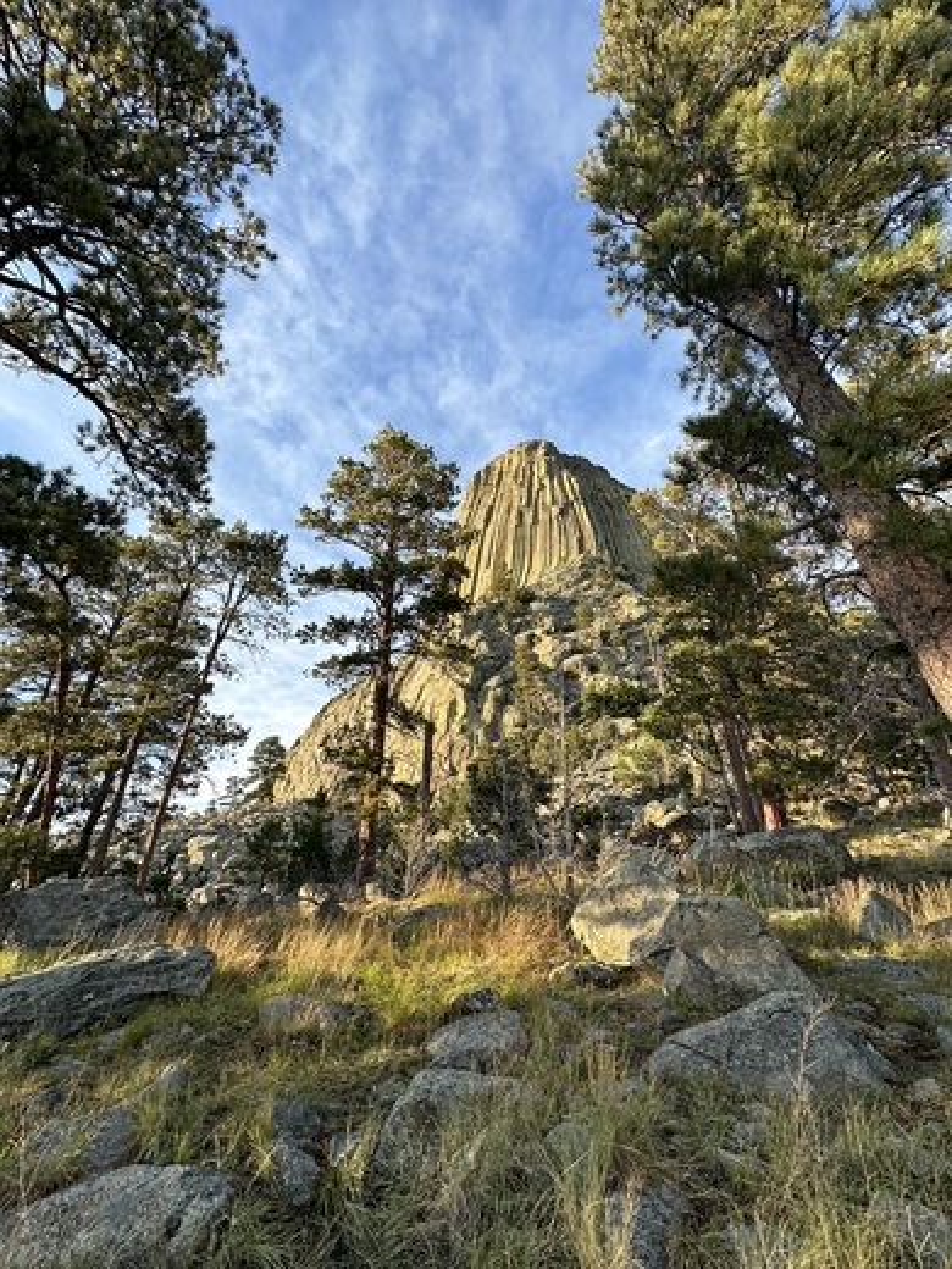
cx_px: 476
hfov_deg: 85.7
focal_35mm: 14
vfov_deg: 102.1
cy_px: 634
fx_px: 513
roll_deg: -0.9
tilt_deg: +32.7
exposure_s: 1/471
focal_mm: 2.22
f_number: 2.2
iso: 40
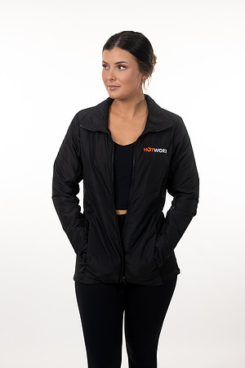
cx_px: 122
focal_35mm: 85
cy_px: 184
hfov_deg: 16.1
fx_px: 868
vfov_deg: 23.9
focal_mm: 85
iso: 200
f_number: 4
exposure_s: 1/160
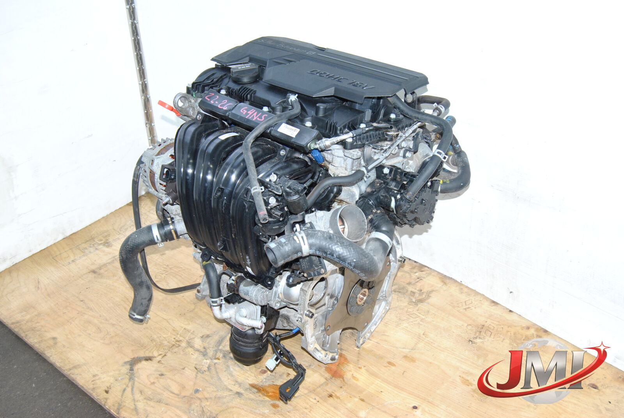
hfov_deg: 49.5
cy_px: 209
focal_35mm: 39
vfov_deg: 34.3
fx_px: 677
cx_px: 312
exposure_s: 1/200
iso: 400
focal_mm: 26
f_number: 5.6
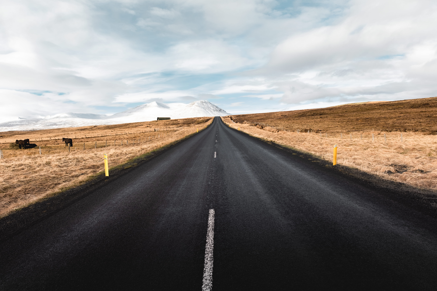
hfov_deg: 73.7
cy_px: 146
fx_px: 291
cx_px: 218
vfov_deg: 53.1
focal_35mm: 24
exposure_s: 1/250
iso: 100
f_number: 4.5
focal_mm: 16
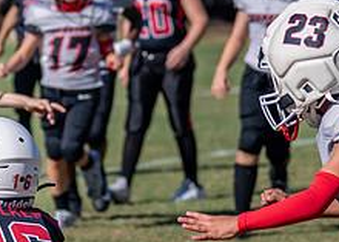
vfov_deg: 3.3
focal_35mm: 439
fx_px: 4225
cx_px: -79
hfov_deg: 4.6
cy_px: 110
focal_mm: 87
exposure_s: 1/2500
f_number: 2.8
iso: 100
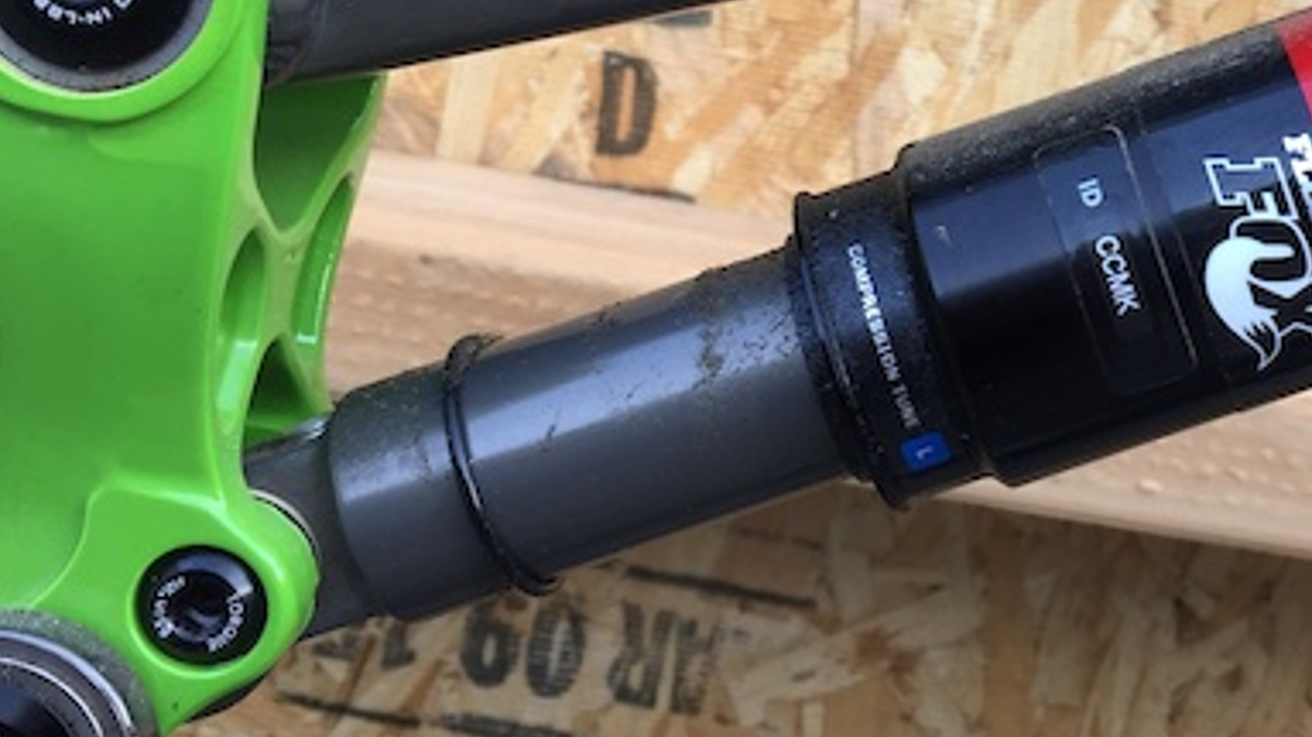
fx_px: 2295
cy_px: 34
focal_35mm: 66
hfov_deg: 30.5
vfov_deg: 17.9
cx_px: 1185
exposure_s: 1/60
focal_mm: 4.15
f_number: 2.2
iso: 32
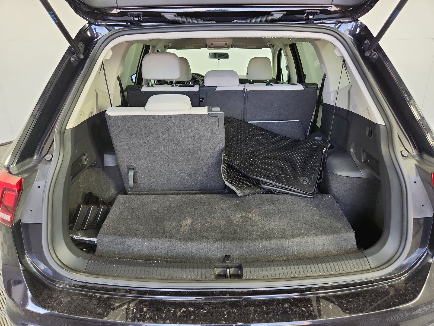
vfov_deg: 58.9
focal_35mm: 23
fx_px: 288
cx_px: 217
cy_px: 163
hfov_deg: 73.9
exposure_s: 1/59
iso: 87
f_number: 1.8
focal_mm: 5.4
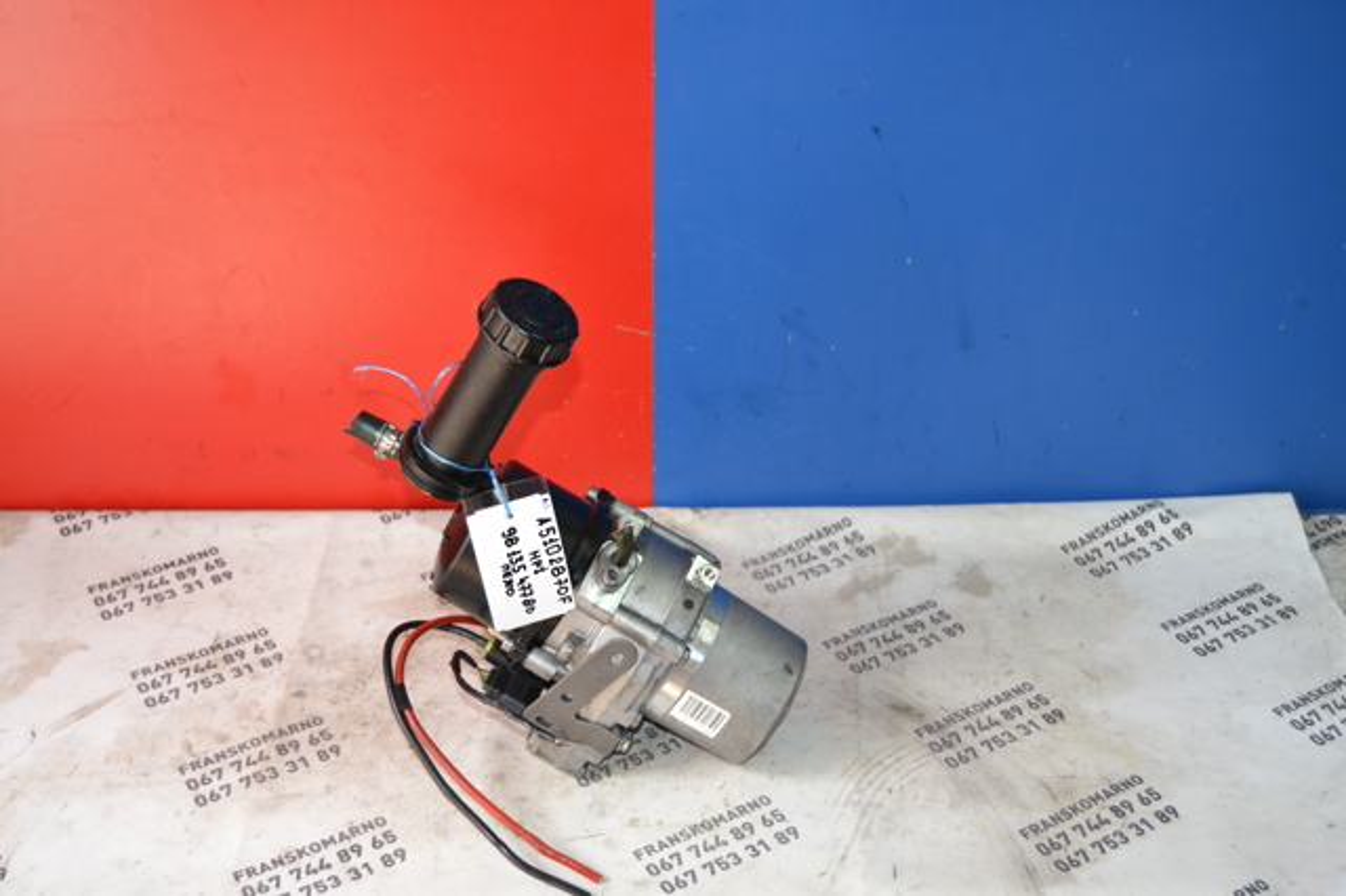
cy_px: 448
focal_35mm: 46
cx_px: 673
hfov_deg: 42.3
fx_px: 1738
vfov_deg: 28.9
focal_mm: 31
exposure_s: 1/100
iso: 400
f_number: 4.2
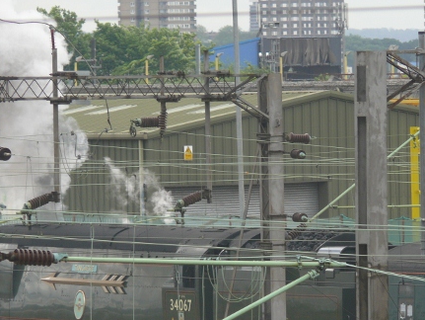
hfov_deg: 3.2
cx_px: 247
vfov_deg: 2.4
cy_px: 231
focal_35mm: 623
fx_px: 7655
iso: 100
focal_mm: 88.8
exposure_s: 1/200
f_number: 5
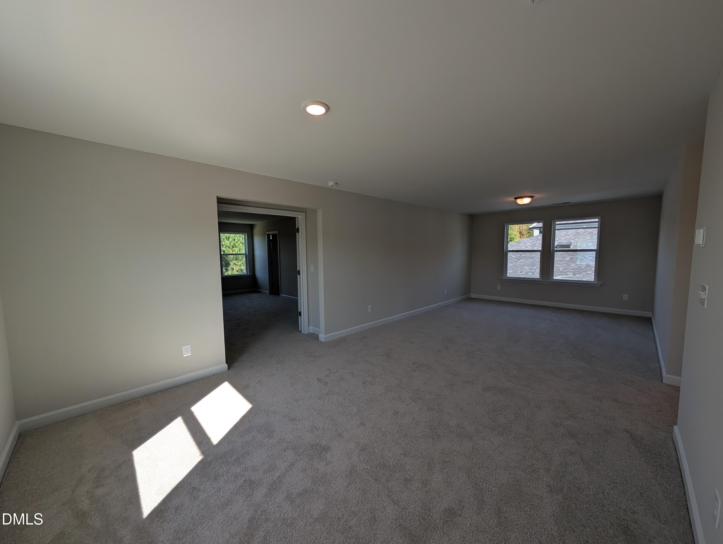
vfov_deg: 94.6
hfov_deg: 110.5
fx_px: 251
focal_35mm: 12
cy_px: 272
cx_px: 362
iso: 52
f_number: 1.7
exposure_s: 1/395
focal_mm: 2.02
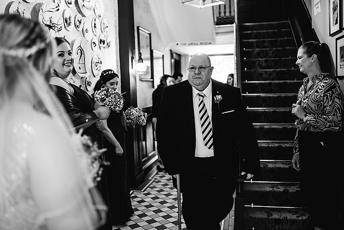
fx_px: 335
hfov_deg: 54.4
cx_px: 172
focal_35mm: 35
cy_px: 115
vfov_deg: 37.9
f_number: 1.4
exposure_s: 1/250
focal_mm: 35
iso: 4000
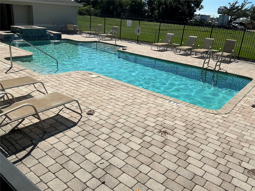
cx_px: 128
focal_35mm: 28
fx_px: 206
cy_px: 96
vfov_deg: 49.7
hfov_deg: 63.4
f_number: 1.8
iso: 25
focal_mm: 3
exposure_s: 1/4405
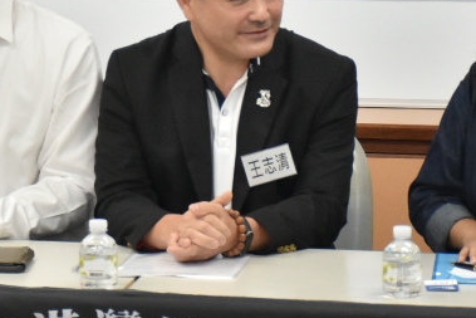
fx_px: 3293
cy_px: 11
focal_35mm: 249
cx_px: 33
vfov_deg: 5.5
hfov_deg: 8.2
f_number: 5
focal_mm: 60
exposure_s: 1/125
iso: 1600
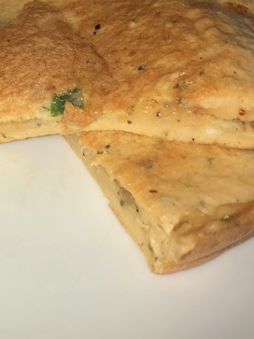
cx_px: -11
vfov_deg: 26.9
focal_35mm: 71
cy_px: 72
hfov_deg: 20.0
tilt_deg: -38.1
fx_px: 695
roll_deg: +3.3
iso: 20
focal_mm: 3.99
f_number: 1.8
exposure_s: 1/41
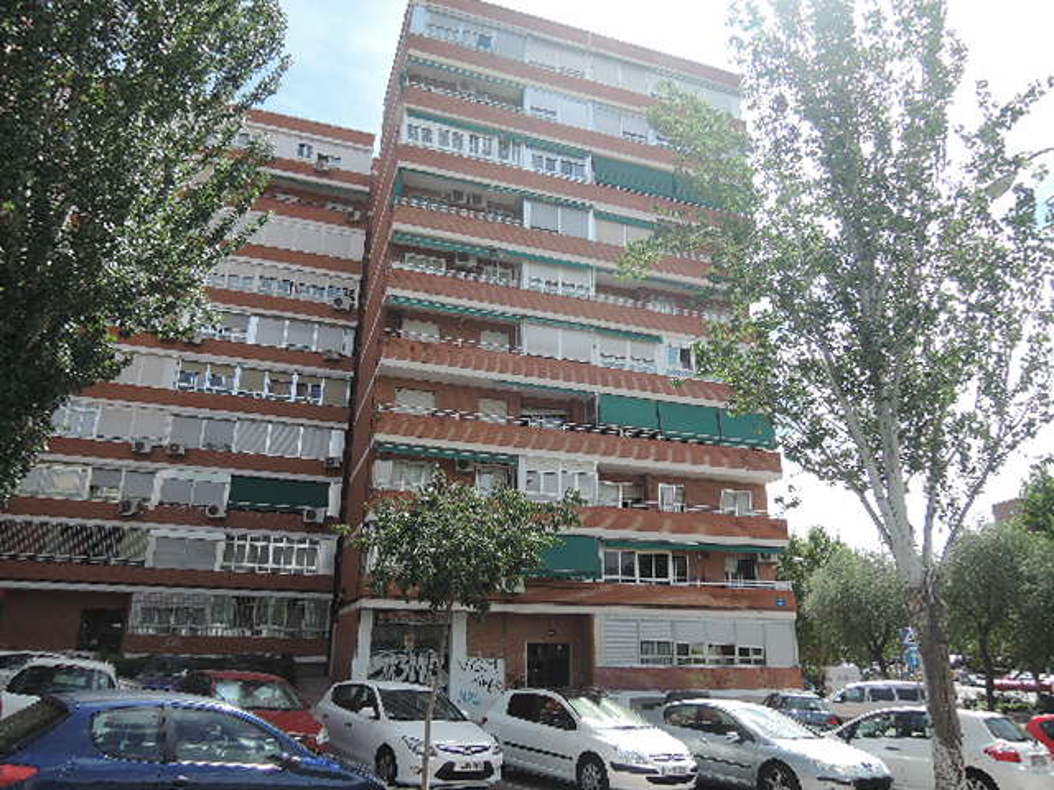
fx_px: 731
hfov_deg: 71.6
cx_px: 527
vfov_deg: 56.8
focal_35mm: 24
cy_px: 395
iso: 80
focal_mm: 5.1
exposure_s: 1/100
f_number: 2.8
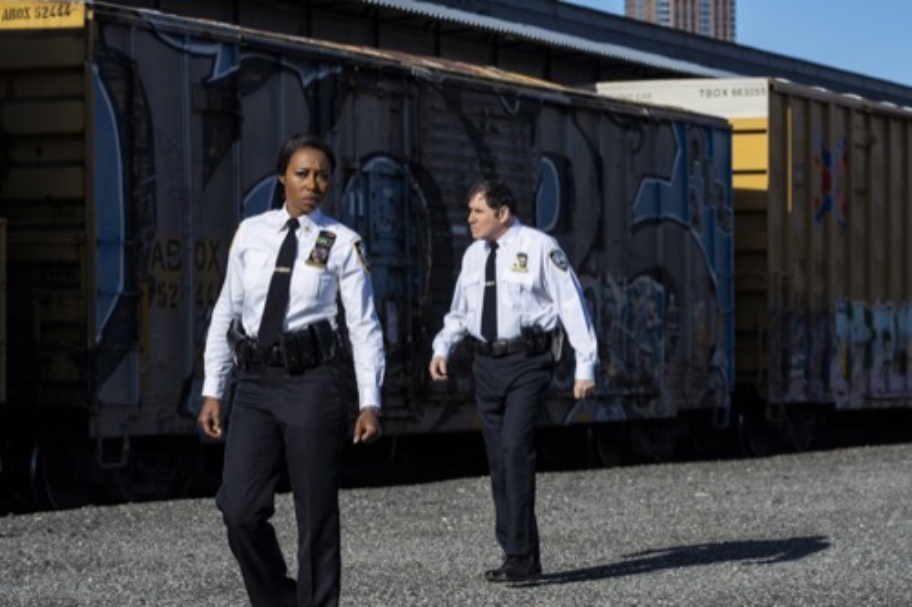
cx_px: 456
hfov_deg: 16.1
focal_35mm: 127
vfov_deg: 10.8
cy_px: 304
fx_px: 3216
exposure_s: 1/2500
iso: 400
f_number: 5.6
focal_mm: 85
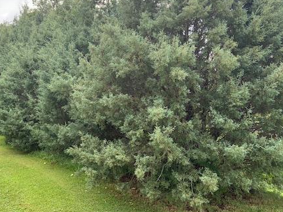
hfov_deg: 47.4
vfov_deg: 36.7
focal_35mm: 39
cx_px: 104
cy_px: 87
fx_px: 319
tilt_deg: +2.8
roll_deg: +0.4
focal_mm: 4.25
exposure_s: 1/315
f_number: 1.8
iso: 25
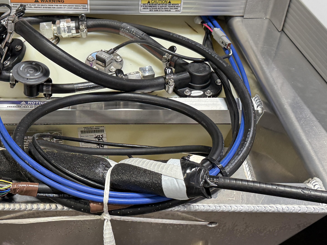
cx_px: 121
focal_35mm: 58
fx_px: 548
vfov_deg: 25.2
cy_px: 137
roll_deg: +0.7
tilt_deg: -44.7
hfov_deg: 33.1
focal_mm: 6.76
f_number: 1.78
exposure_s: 1/120
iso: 200
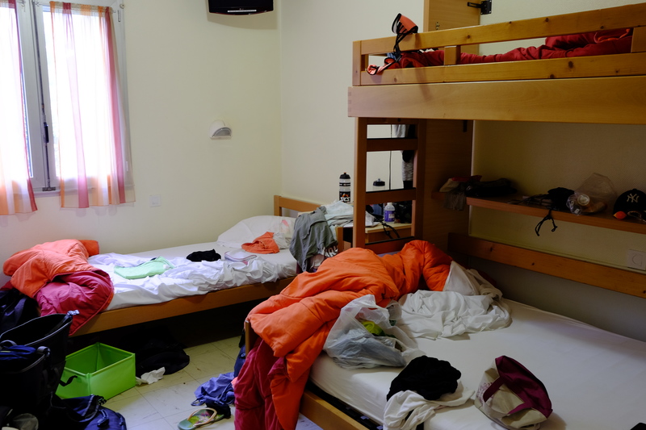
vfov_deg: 37.8
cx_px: 323
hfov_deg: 54.4
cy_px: 215
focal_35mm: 35
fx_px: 628
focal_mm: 23
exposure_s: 1/3.2
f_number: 5.6
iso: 400
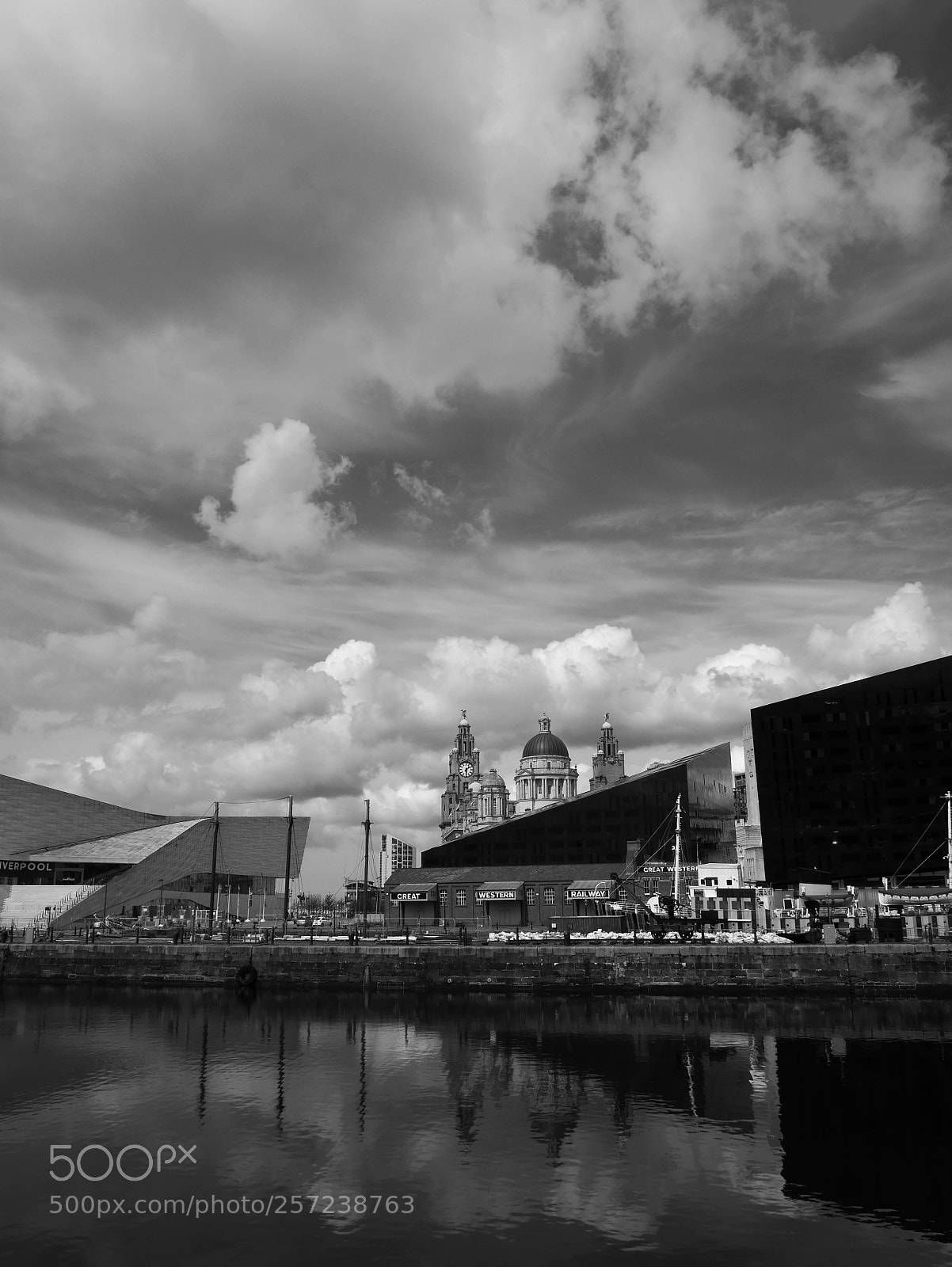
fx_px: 1026
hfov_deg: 49.8
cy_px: 634
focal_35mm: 28
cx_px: 476
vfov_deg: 63.4
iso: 200
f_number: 8
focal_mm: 14
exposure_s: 1/1000
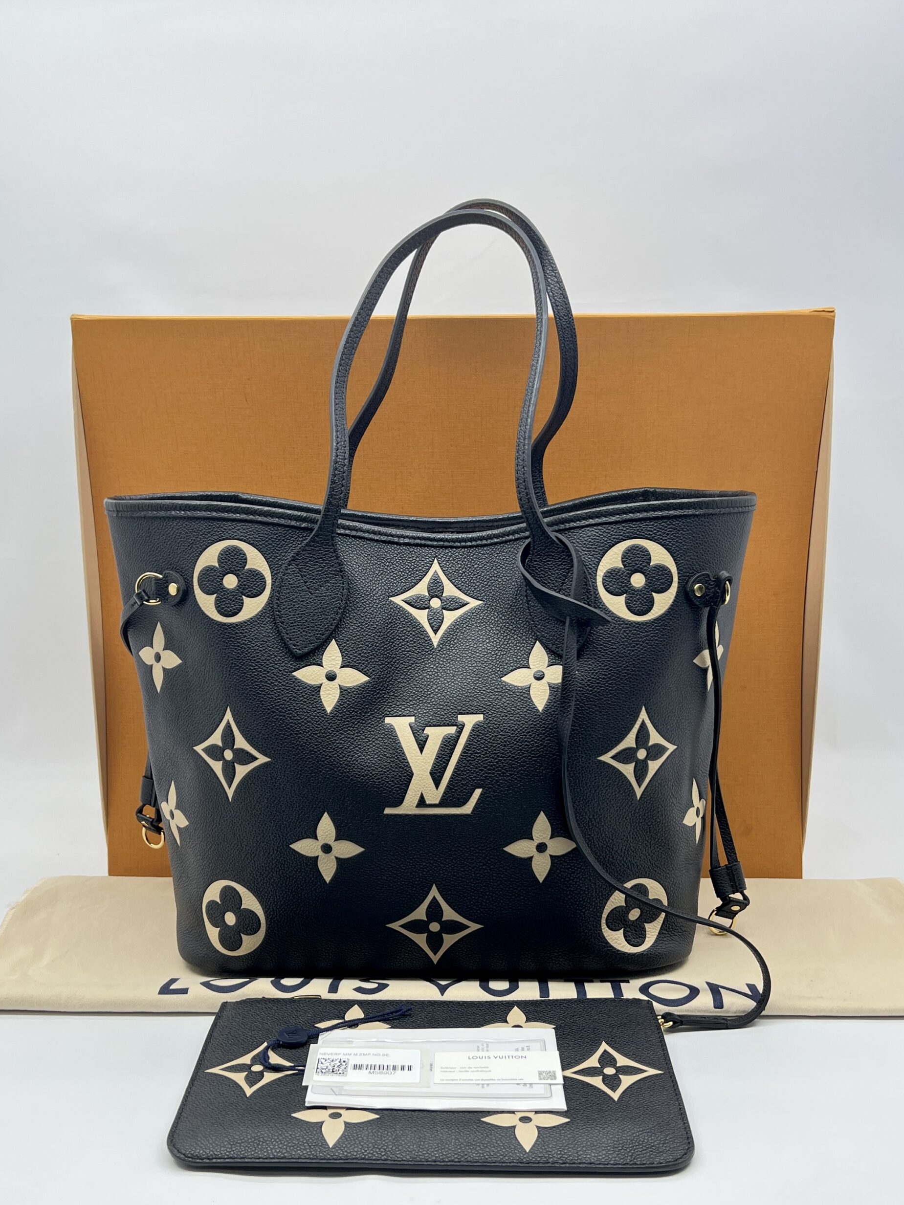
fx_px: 940
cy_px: 618
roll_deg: +1.0
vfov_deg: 65.3
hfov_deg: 51.4
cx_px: 442
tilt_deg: -11.5
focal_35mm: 27
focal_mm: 5.7
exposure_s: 1/100
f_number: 1.5
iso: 50
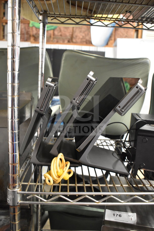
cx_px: 77
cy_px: 116
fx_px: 212
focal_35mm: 33
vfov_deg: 57.2
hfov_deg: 40.0
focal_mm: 22
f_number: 3.8
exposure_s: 1/30
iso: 3200
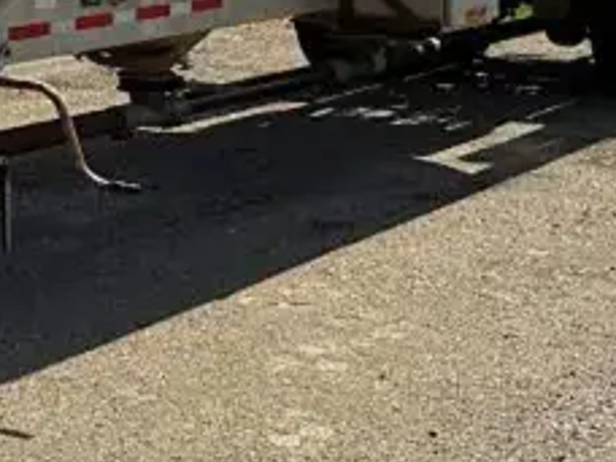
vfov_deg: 14.1
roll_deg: +2.4
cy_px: -111
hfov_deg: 17.1
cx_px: -370
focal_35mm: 101
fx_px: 1797
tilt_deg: -0.1
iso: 80
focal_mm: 6.86
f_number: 1.78
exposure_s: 1/6623
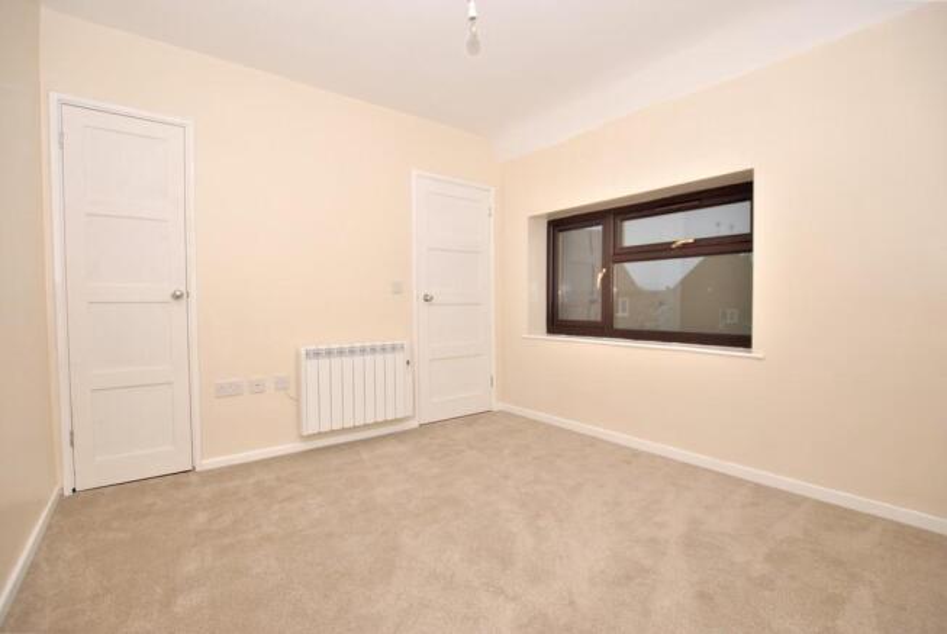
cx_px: 474
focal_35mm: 15
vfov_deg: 77.5
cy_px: 317
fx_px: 395
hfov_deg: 100.3
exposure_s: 1/160
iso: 100
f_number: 3.5
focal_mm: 10
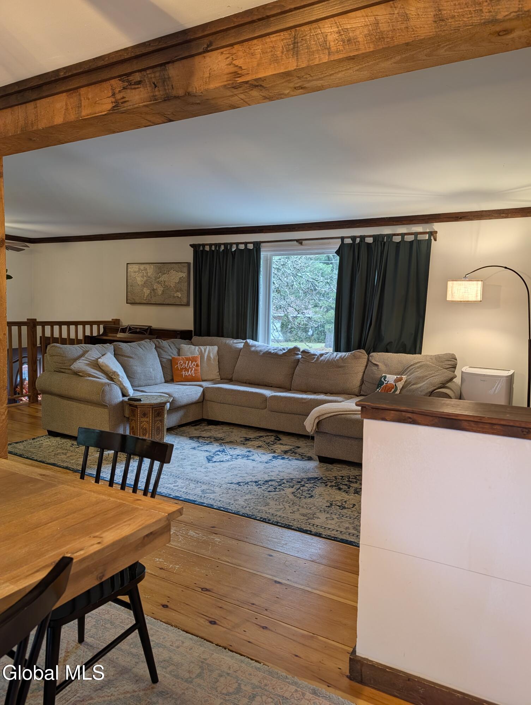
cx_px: 266
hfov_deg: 56.9
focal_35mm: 24
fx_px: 490
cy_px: 352
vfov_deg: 71.5
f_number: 1.68
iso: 19
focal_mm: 6.9
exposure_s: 1/60
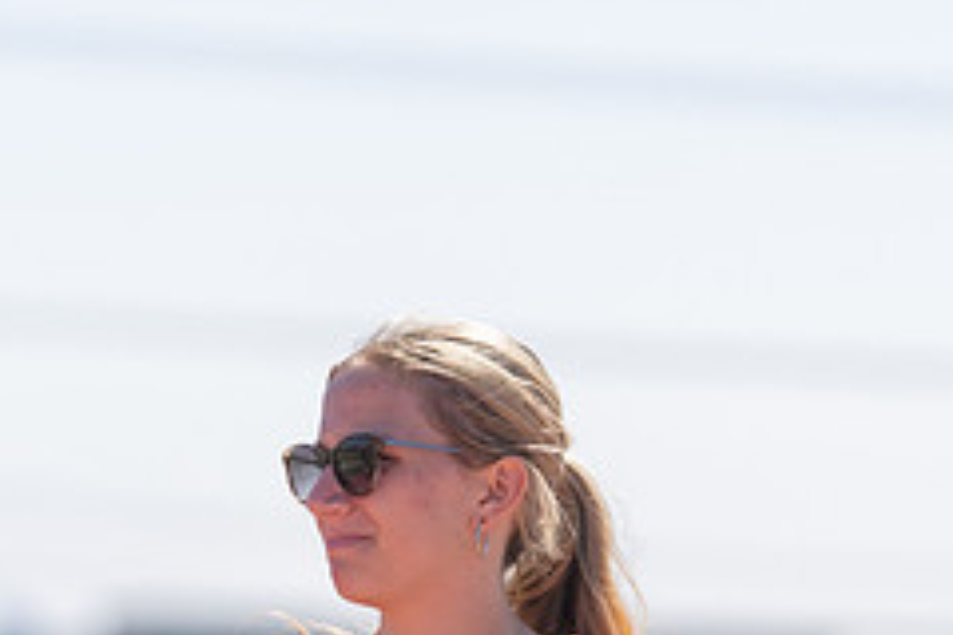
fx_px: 9212
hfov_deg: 5.9
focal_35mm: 348
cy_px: 685
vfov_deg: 3.9
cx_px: 401
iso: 100
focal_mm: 144
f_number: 2.8
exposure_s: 1/2000
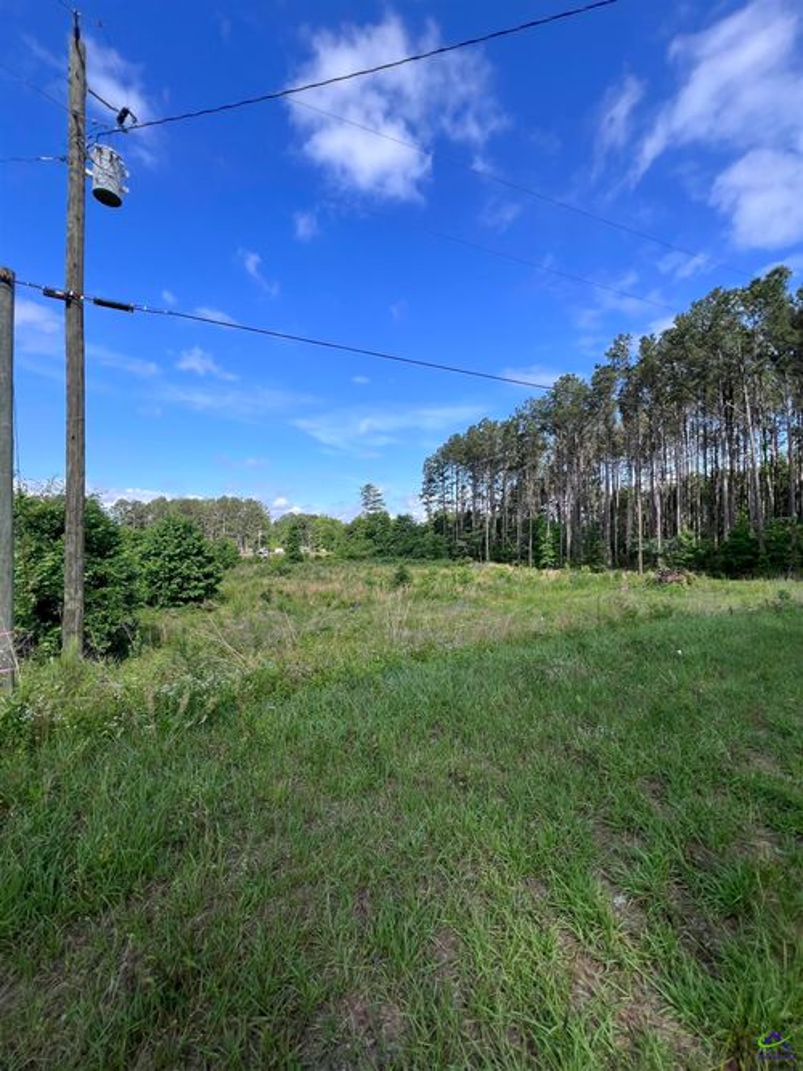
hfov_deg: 89.9
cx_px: 402
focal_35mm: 13
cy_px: 536
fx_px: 402
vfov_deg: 106.2
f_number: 1.8
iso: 32
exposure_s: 1/1096
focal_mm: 1.57
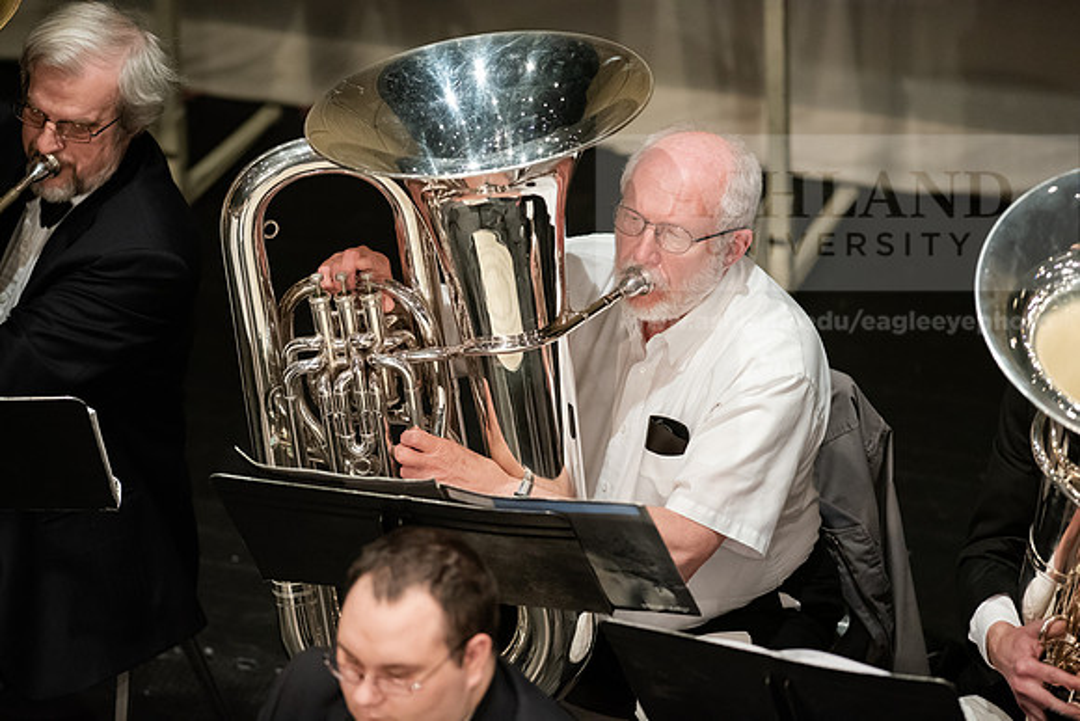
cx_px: 540
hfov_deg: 6.9
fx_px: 9002
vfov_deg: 4.6
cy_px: 360
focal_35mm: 300
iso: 5000
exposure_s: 1/320
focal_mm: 300
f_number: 3.2
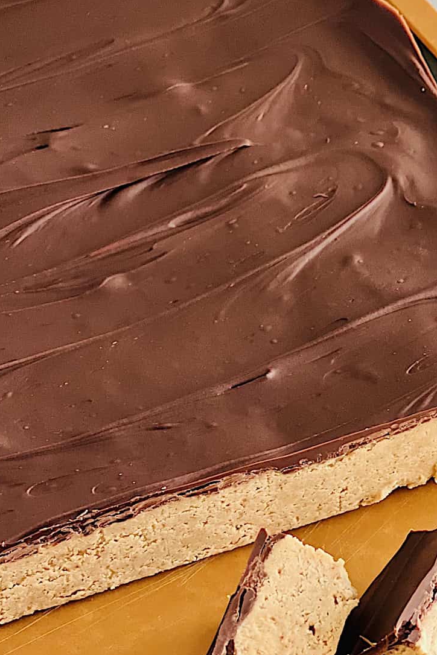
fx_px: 2148
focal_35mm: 118
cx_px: 288
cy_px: 394
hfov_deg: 11.6
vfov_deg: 17.3
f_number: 2.8
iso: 400
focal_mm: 9
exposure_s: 1/20
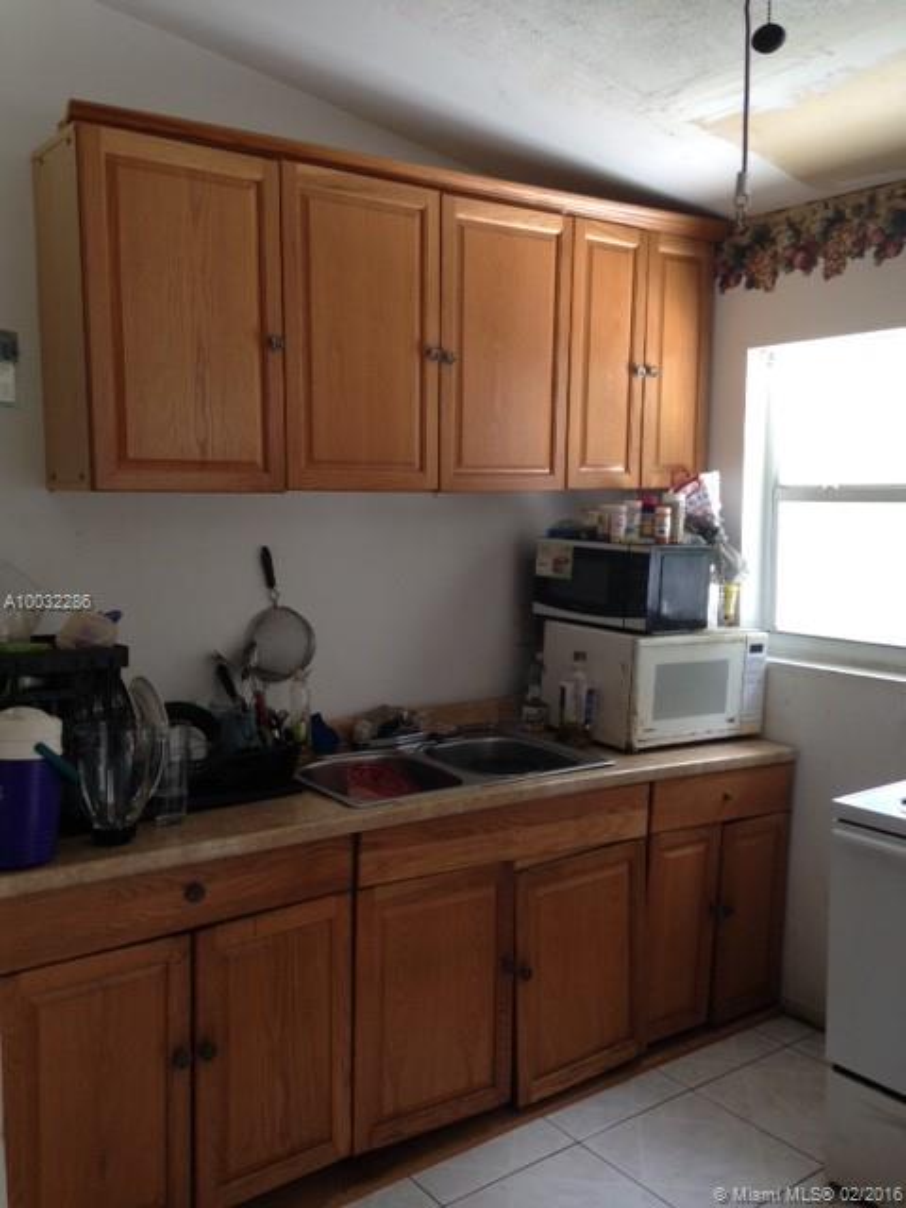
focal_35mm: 33
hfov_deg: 42.9
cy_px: 604
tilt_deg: -1.5
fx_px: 1152
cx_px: 453
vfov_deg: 55.4
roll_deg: +0.6
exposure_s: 1/30
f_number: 2.4
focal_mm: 4.12
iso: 50
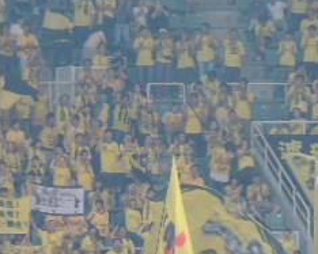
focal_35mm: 735
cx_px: -99
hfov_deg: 2.6
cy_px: 299
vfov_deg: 2.1
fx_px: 6915
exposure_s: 1/50
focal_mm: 49
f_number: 4.7
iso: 720
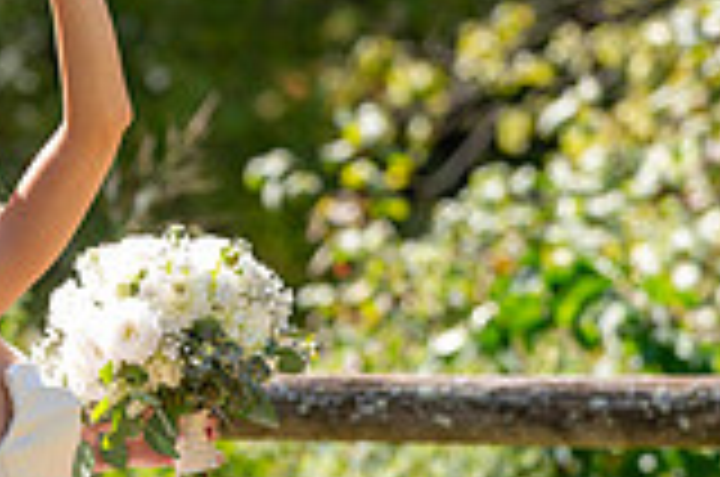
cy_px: 297
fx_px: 10758
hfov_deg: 3.8
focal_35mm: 539
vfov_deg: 2.5
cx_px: -207
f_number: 4
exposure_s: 1/200
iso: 50
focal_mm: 145
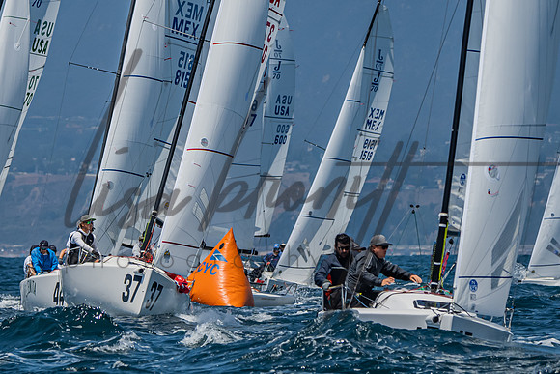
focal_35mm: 472
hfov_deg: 4.4
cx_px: 35
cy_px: 131
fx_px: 7337
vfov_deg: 2.9
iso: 400
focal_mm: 220
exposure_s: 1/2500
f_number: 6.3
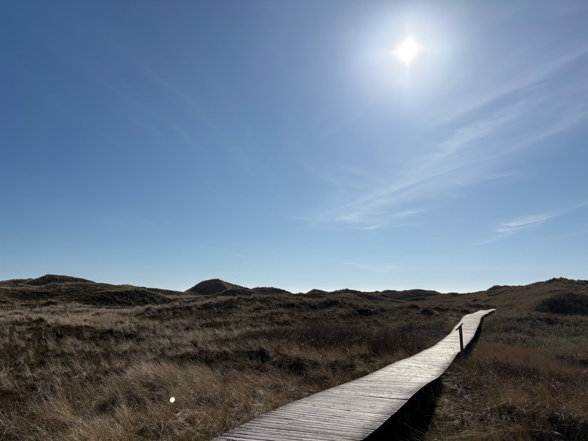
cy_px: 220
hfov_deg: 67.3
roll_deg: +0.6
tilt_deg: +9.8
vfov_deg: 53.1
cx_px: 294
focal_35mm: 26
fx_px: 442
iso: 50
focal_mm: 5.96
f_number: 1.6
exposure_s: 1/14493
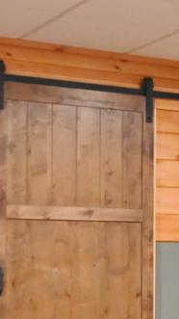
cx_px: 577
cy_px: 248
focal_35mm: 123
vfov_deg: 17.3
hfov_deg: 8.1
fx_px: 1039
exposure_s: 1/125
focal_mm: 19
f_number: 2.8
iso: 2500
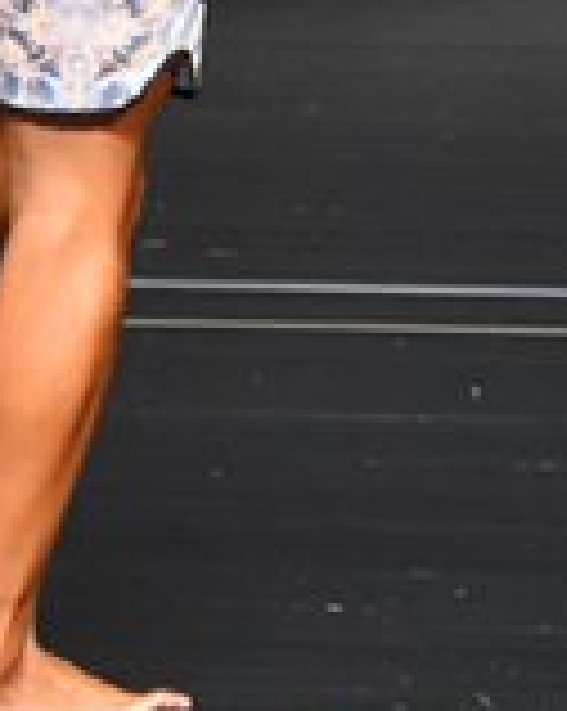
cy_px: -306
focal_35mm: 1590
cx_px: 74
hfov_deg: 1.0
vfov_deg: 1.2
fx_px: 33417
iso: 2800
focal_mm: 230
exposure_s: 1/400
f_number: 5.6
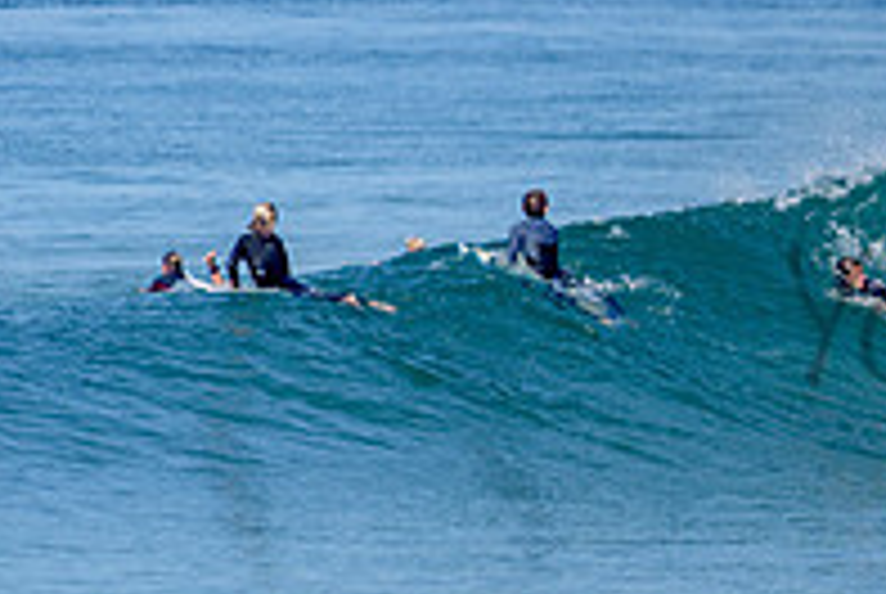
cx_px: 1250
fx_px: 36207
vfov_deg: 0.9
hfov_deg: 1.4
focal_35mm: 1469
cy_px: 277
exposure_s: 1/2000
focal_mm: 500
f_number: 5.6
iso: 110
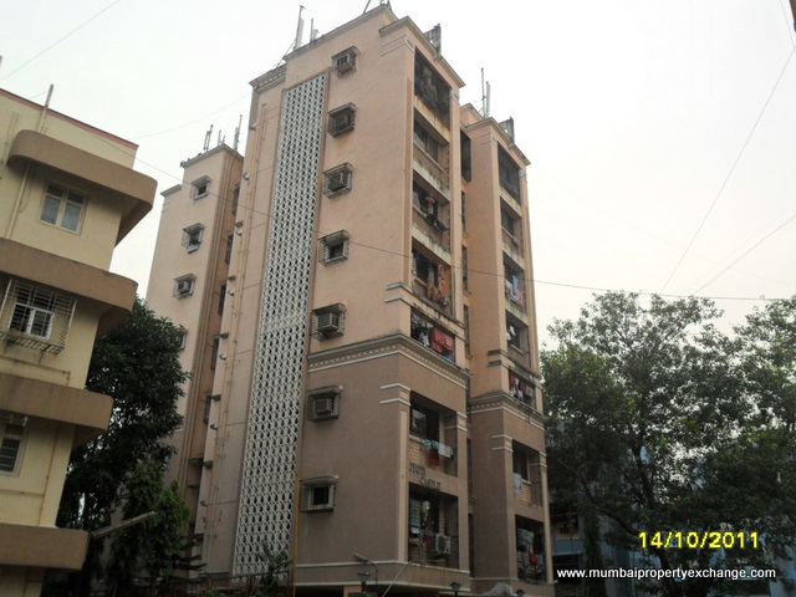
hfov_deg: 56.8
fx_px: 736
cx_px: 398
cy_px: 298
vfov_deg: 44.2
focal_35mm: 32
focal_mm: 5.7
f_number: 3.7
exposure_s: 1/125
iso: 100
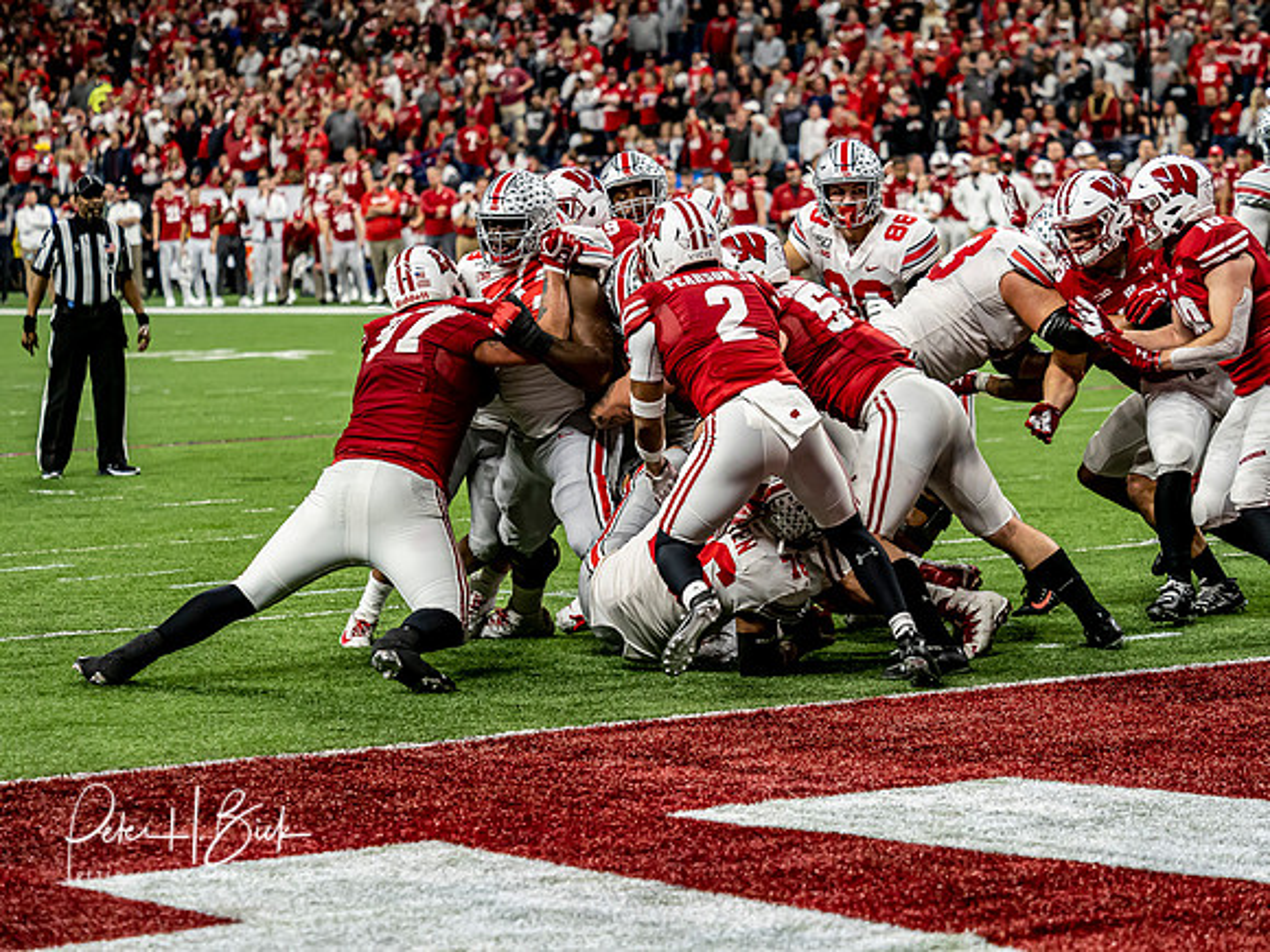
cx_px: 635
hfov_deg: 12.5
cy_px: 476
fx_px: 5797
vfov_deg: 9.4
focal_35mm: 158
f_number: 2.8
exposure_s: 1/1000
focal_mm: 79
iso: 1250
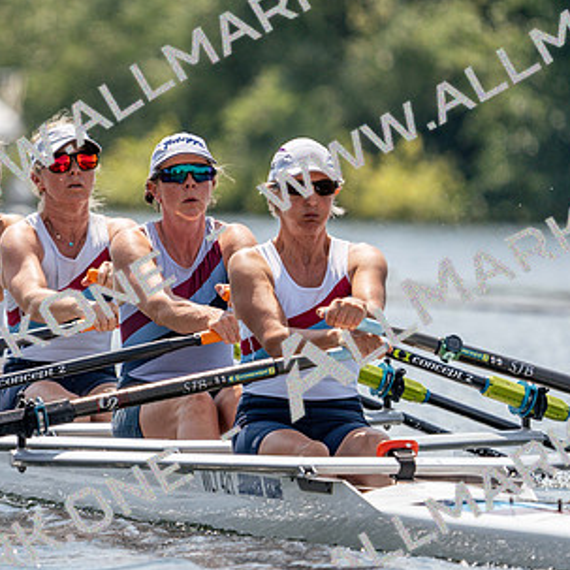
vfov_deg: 2.8
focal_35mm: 627
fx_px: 11681
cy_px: 244
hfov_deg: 2.8
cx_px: 120
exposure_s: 1/1600
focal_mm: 385
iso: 200
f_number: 6.3
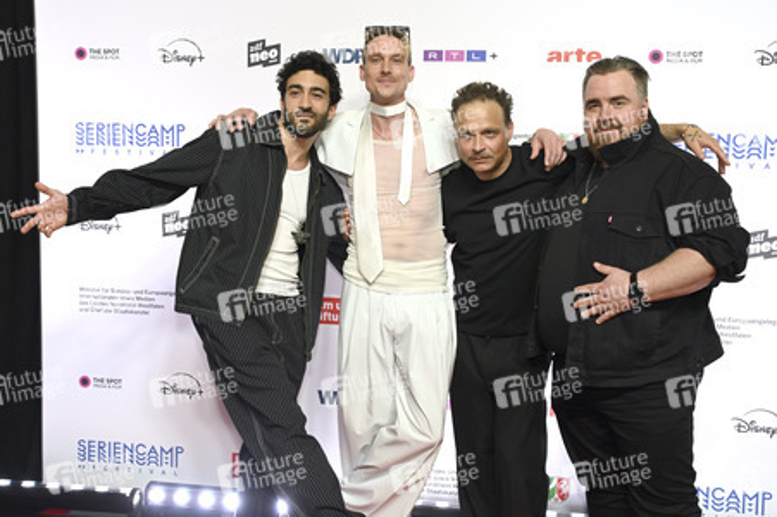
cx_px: 388
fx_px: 841
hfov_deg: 49.6
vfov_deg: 34.2
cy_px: 258
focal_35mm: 39
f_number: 5
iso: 1600
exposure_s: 1/250
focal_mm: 39
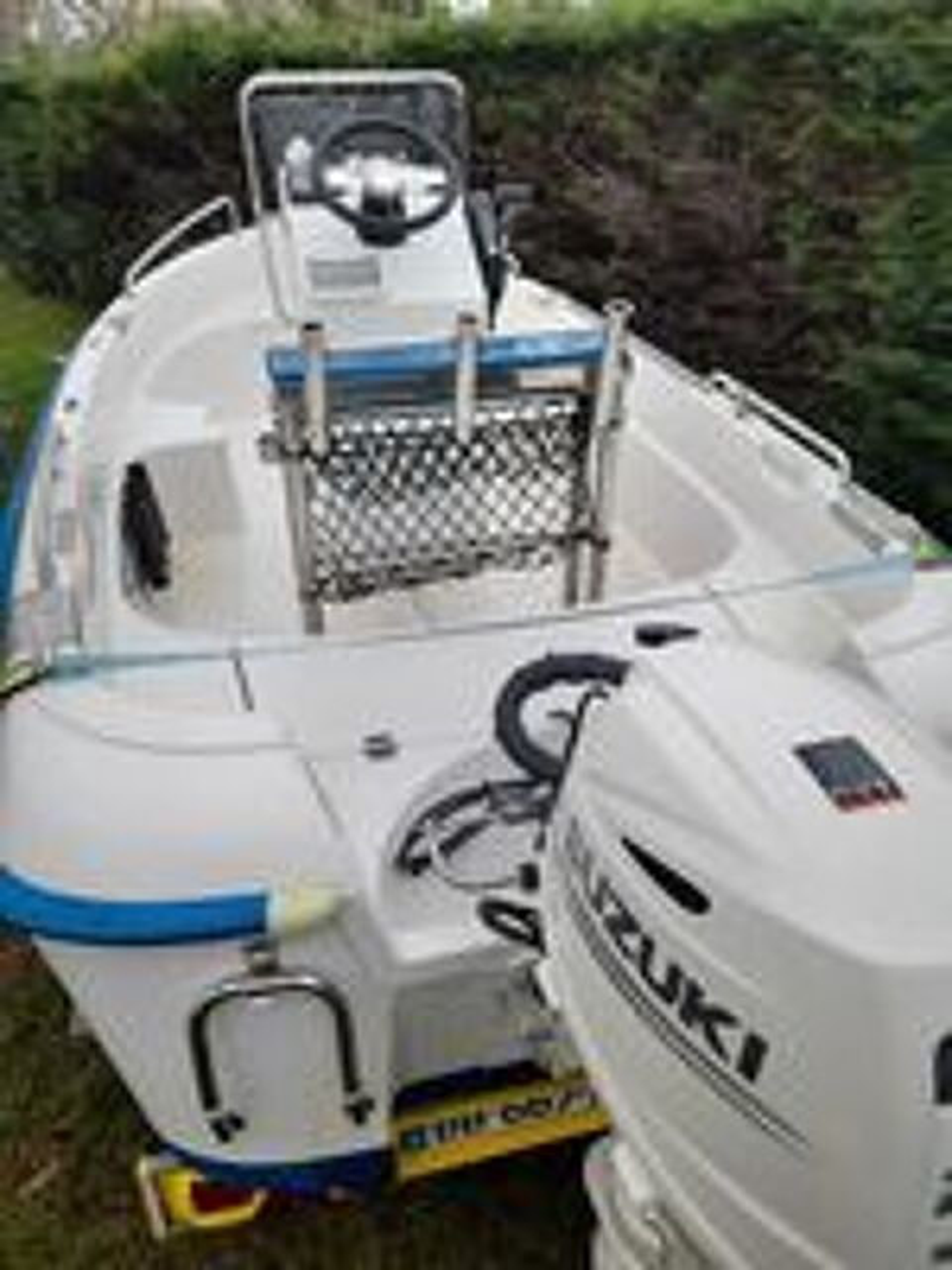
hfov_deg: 54.9
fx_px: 917
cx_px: 476
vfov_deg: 69.4
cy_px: 635
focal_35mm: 25
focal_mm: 4.6
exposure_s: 1/113
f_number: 2
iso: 20
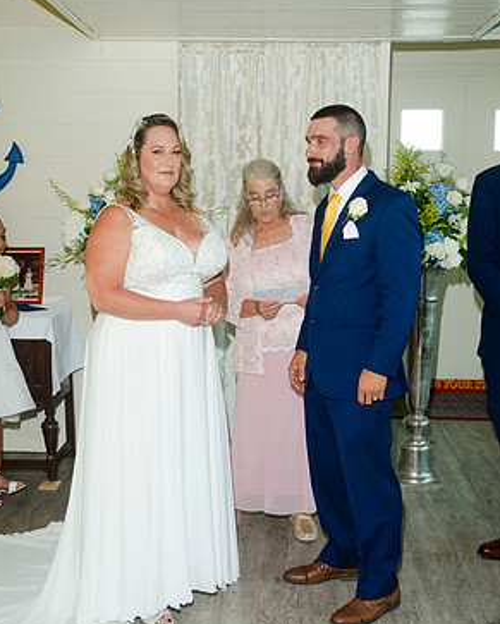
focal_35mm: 47
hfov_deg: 32.1
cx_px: 246
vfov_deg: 39.5
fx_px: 868
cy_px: 347
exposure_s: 1/125
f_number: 5.6
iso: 400
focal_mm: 27
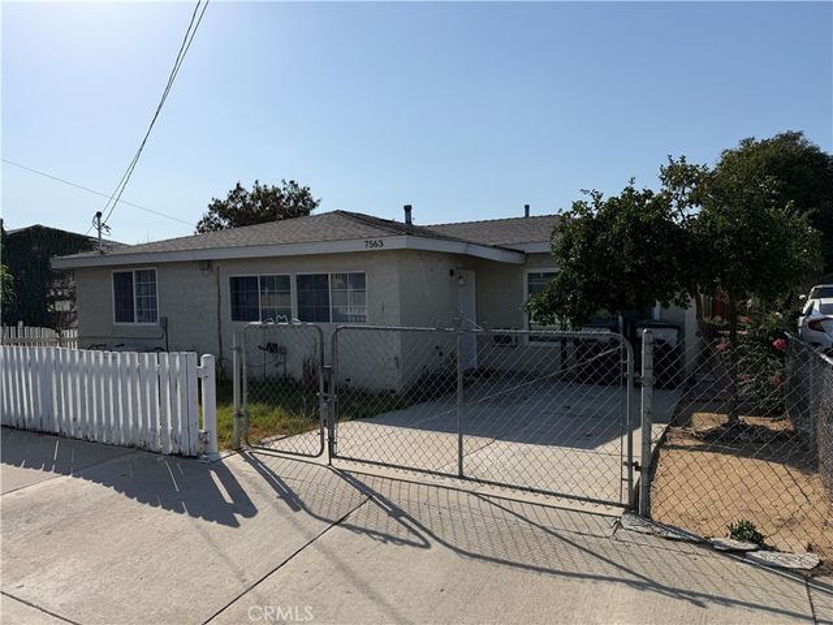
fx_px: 578
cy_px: 312
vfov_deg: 56.8
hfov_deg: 71.6
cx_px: 416
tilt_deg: -1.8
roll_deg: +0.9
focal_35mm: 24
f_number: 1.78
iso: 80
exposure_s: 1/9091
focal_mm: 6.76
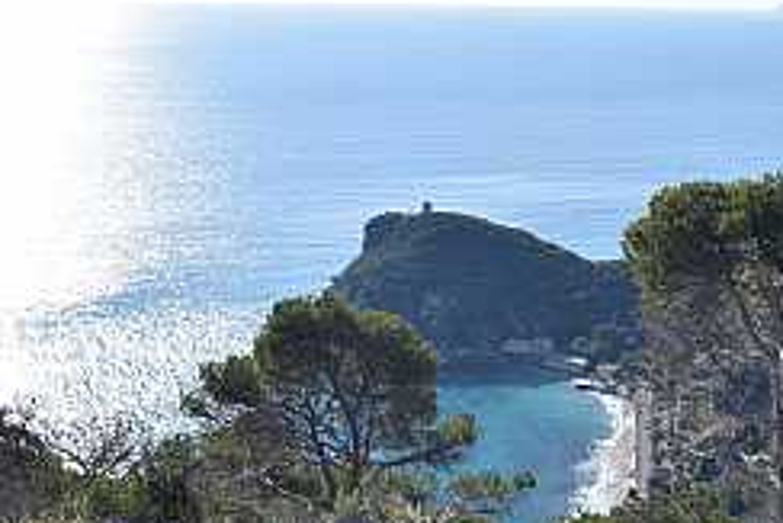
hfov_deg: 29.6
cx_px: 796
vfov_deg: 21.5
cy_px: 193
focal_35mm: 63
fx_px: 1371
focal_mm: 20
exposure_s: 1/500
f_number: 10
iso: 200
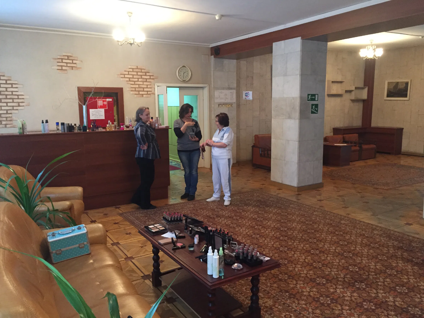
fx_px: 355
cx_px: 212
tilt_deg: -8.6
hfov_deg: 61.7
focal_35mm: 29
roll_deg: -0.7
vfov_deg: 48.2
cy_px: 159
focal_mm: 4.15
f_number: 2.2
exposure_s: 1/25
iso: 250
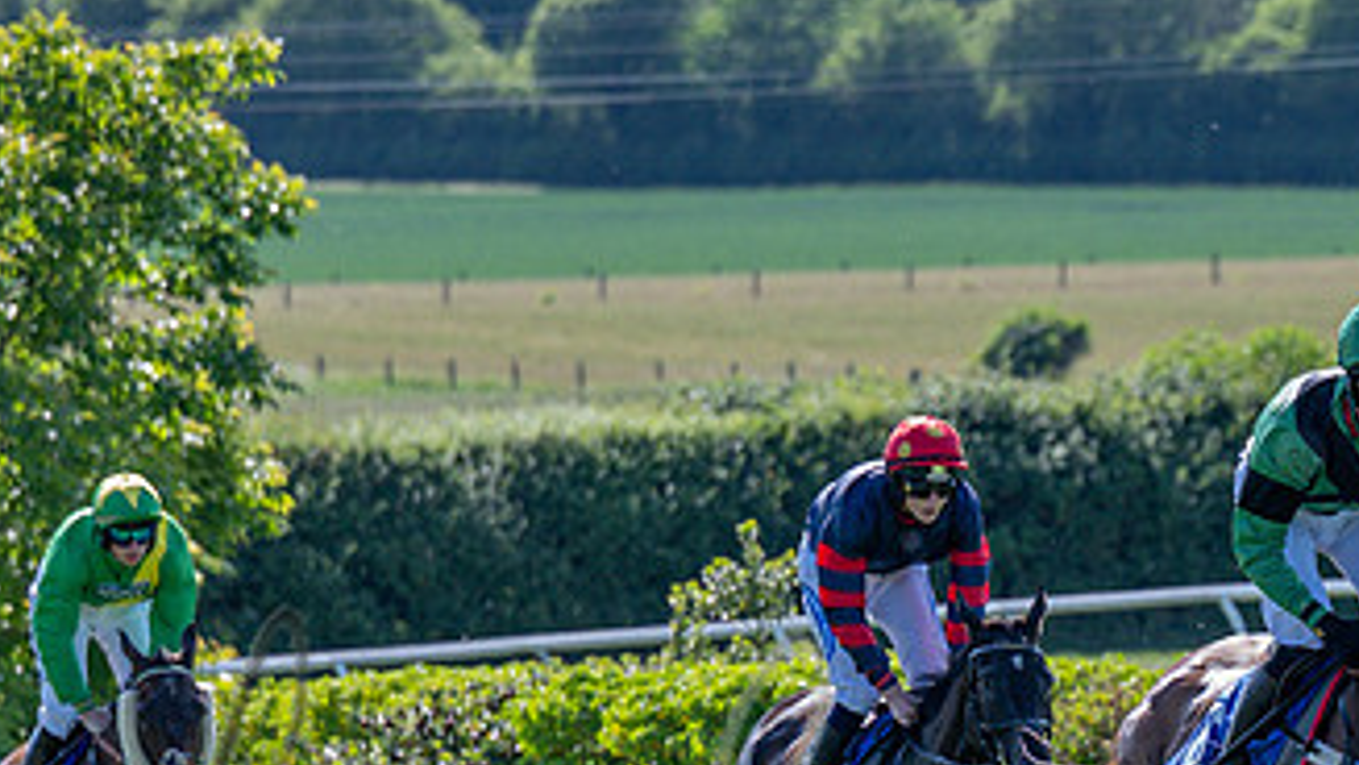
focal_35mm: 471
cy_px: 871
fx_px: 16974
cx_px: 1121
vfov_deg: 2.6
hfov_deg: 4.6
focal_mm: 120
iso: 400
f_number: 3.5
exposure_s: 1/1600
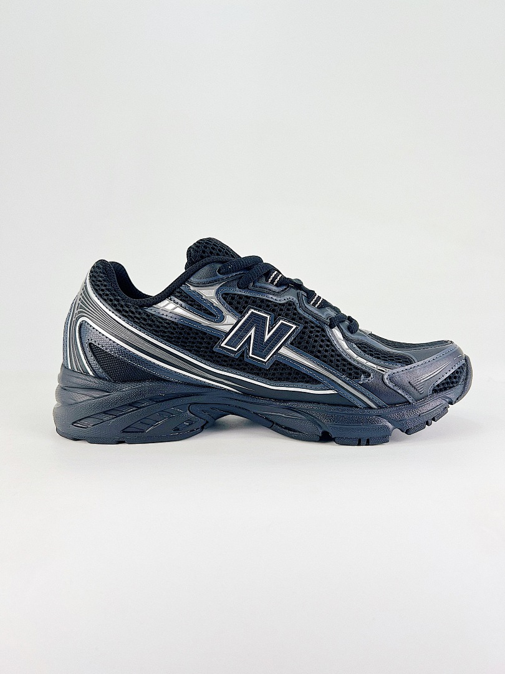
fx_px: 506
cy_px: 337
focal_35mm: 26
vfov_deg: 67.3
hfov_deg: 53.1
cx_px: 252
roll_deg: +0.8
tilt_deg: -8.3
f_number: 1.5
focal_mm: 5.7
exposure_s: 1/873
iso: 50
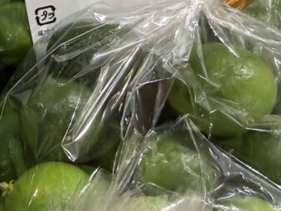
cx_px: -46
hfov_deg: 25.9
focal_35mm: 68
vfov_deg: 21.5
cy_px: 140
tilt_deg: -53.3
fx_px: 552
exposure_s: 1/60
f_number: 2.2
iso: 320
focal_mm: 2.22
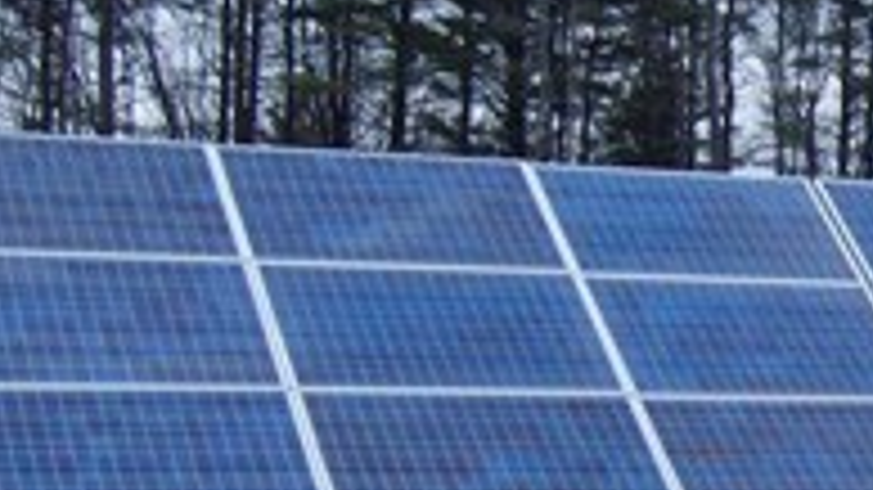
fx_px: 2731
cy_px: 494
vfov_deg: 10.2
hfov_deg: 17.0
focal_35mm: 118
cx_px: 1161
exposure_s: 1/254
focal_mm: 5.8
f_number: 2.8
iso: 80
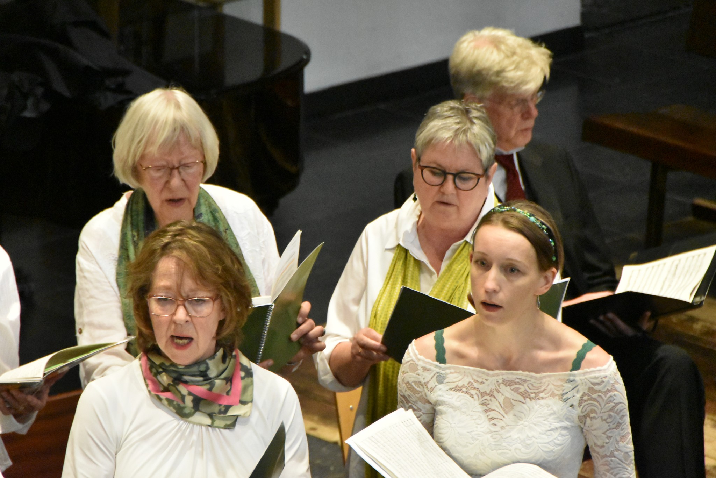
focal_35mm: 300
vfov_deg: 4.6
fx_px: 5968
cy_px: 239
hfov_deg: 6.9
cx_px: 358
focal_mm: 200
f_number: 5.6
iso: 12800
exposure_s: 1/160
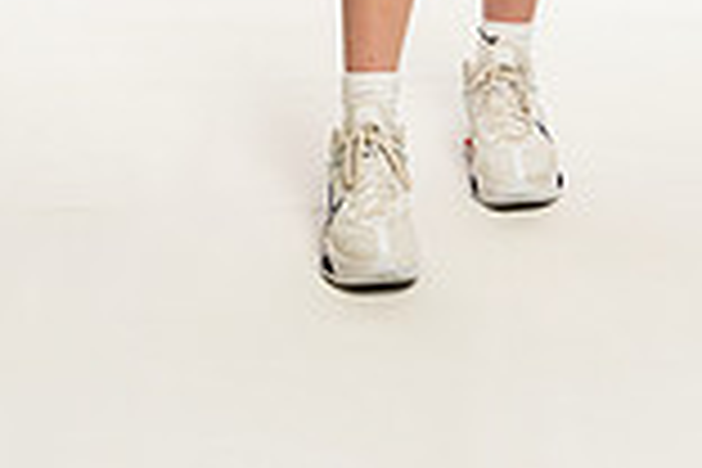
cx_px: 405
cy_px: -536
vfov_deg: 7.3
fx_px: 3490
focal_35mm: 179
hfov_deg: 11.5
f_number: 5.6
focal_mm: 62
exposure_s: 1/250
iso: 640
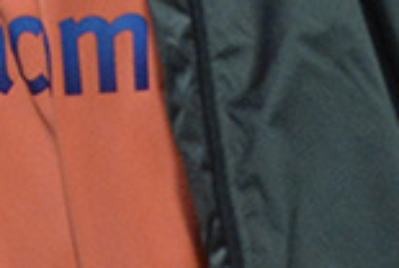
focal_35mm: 811
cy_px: -557
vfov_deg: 1.7
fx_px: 9006
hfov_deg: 2.5
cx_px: -466
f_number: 4.8
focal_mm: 105
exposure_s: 1/1000
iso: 3200
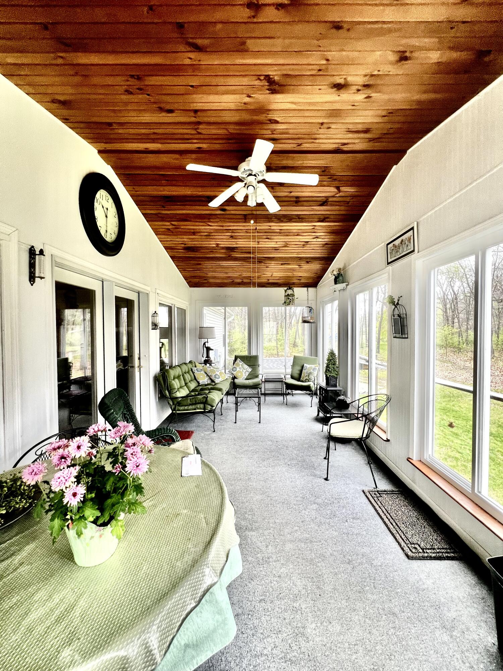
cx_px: 252
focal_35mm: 13
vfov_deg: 106.2
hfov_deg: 89.9
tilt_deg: +0.0
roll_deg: +0.0
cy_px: 336
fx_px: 252
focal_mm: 1.57
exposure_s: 1/99
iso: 100
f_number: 1.8
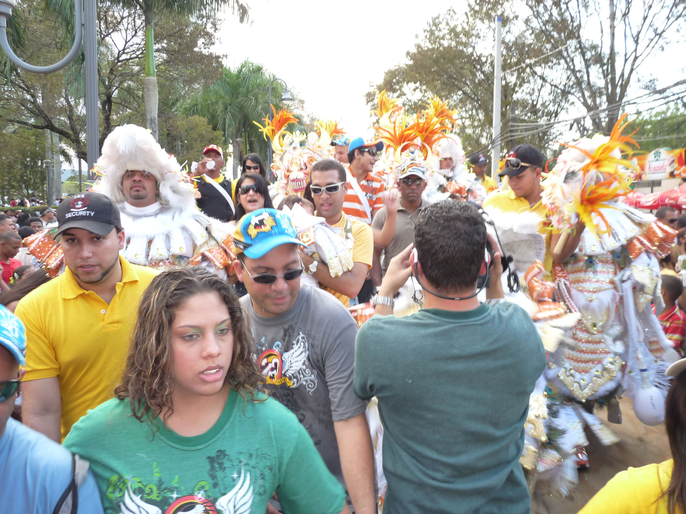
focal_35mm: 27
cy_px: 257
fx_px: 535
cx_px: 343
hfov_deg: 65.3
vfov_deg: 51.4
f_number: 2.8
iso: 160
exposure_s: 1/60
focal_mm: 4.8
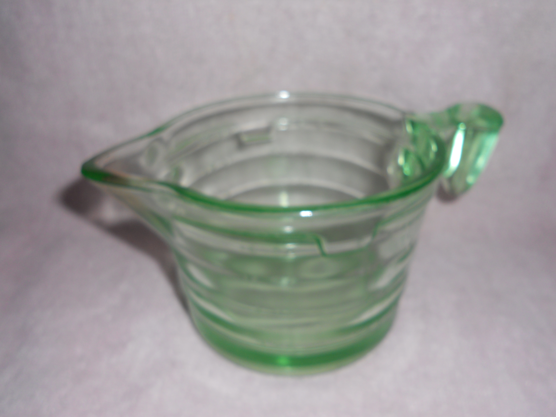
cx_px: 278
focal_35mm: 32
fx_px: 514
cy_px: 208
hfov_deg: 56.8
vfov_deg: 44.2
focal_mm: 5.8
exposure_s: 1/25
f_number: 8.8
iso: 80
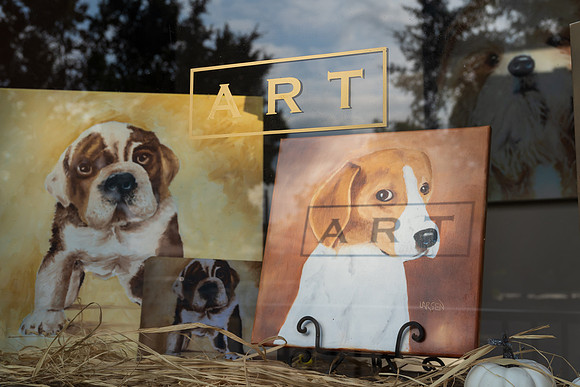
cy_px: 194
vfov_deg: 27.0
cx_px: 290
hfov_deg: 39.6
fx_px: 806
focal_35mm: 50
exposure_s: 1/200
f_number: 8
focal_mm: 50
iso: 100
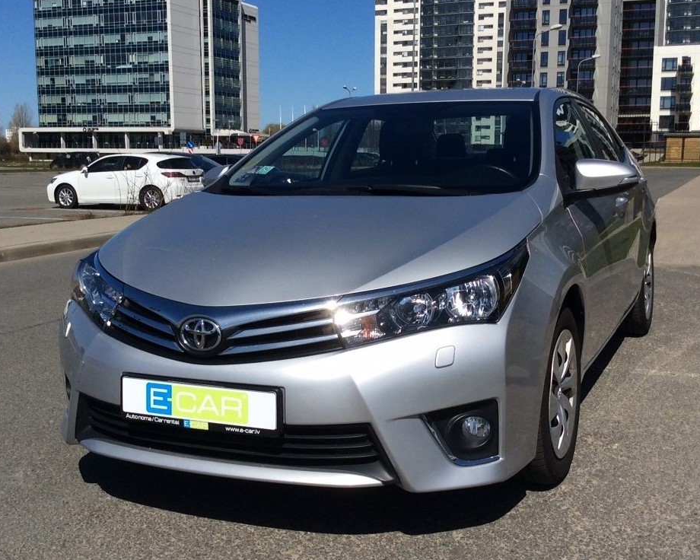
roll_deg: -0.4
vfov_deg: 43.4
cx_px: 360
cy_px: 280
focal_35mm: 34
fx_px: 704
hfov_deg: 52.8
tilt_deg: -9.4
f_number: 2.4
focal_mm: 3.3
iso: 32
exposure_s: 1/2604
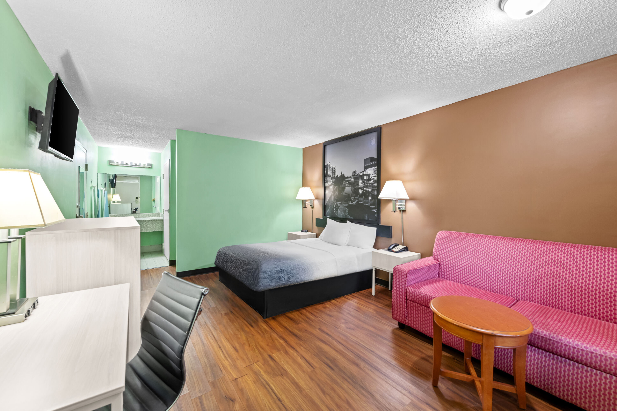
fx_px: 240
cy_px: 206
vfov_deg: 81.2
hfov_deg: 104.3
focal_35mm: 14
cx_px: 308
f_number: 8
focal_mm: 14
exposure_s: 1.3
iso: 400
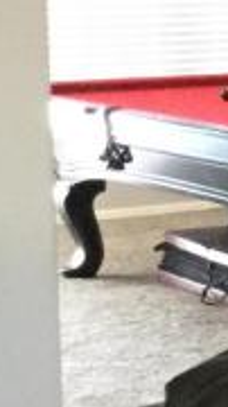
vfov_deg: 11.2
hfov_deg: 5.1
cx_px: 1104
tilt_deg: -6.6
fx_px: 2067
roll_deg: -1.8
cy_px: 138
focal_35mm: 192
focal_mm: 3.3
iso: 160
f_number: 2.4
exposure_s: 1/30
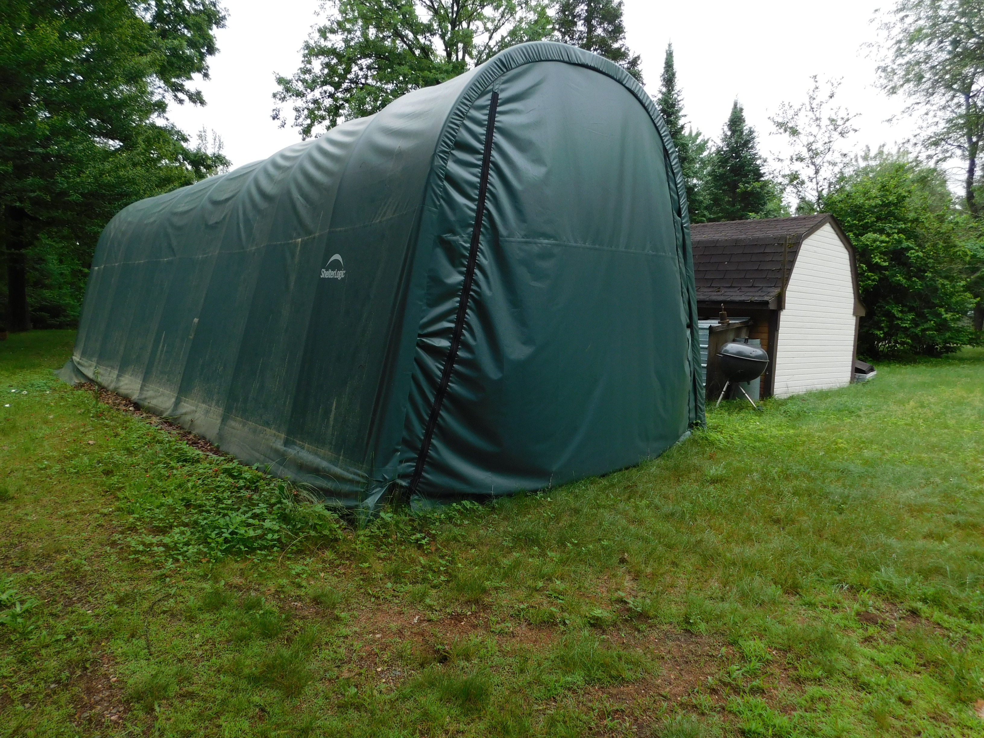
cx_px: 492
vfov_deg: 58.9
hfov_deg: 73.9
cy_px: 369
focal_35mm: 23
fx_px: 654
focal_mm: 4
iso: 125
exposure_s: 1/320
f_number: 3
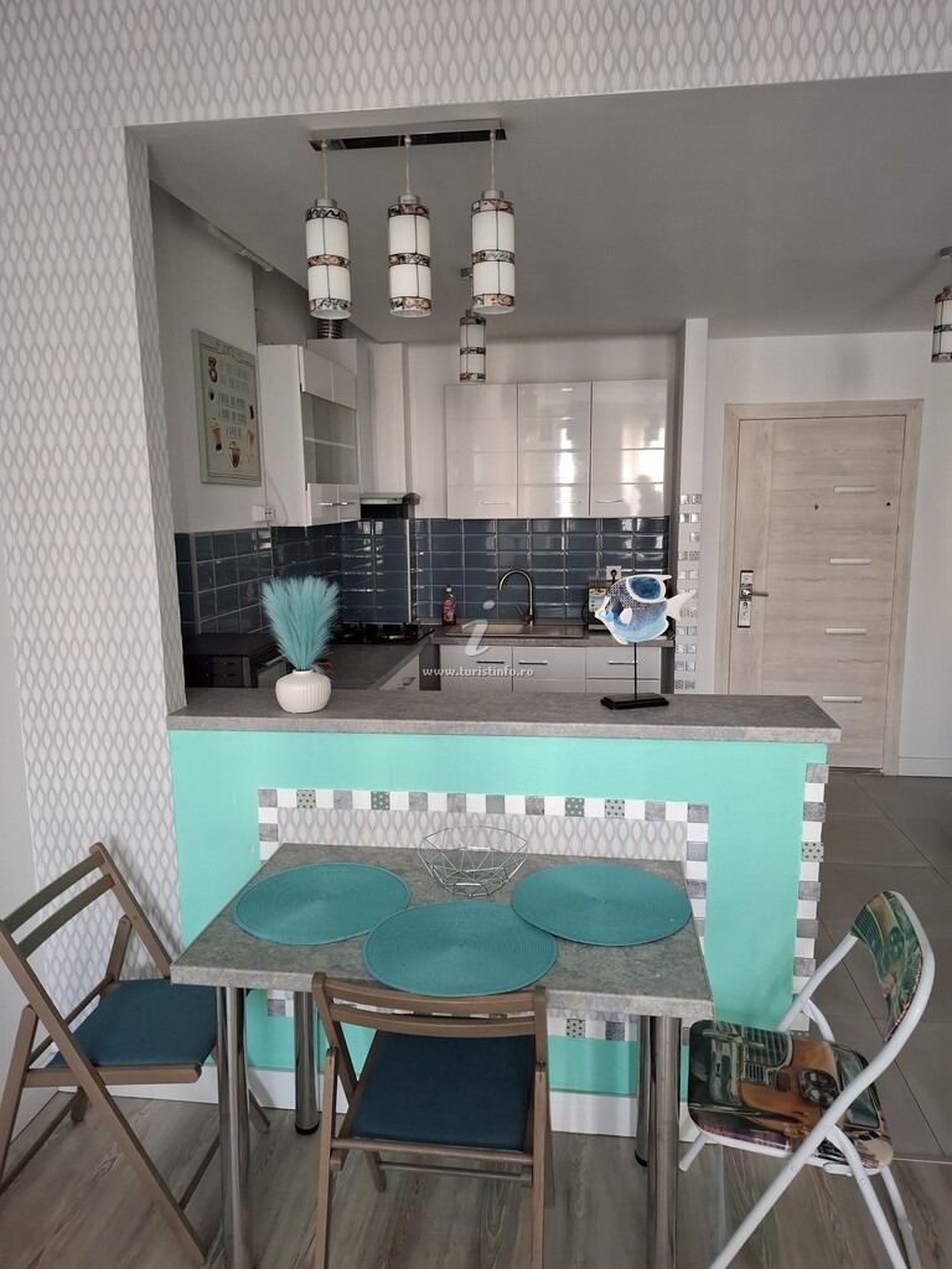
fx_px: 843
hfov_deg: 58.9
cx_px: 476
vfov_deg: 73.9
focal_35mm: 23
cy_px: 634
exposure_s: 1/25
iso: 400
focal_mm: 5.54
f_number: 1.8
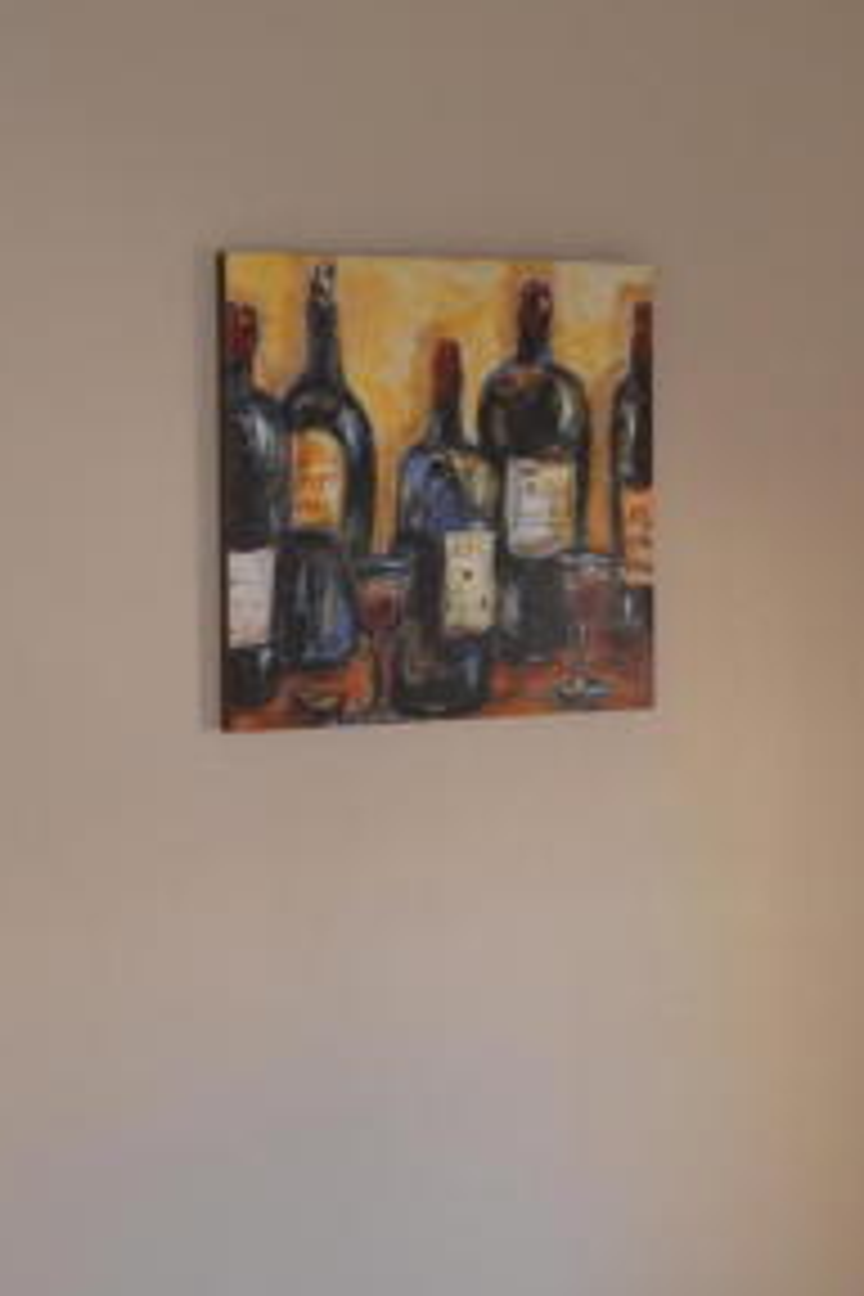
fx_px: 2592
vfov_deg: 28.0
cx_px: 695
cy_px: 479
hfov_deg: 18.7
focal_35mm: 72
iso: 450
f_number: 3.5
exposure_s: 1/60
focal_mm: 18
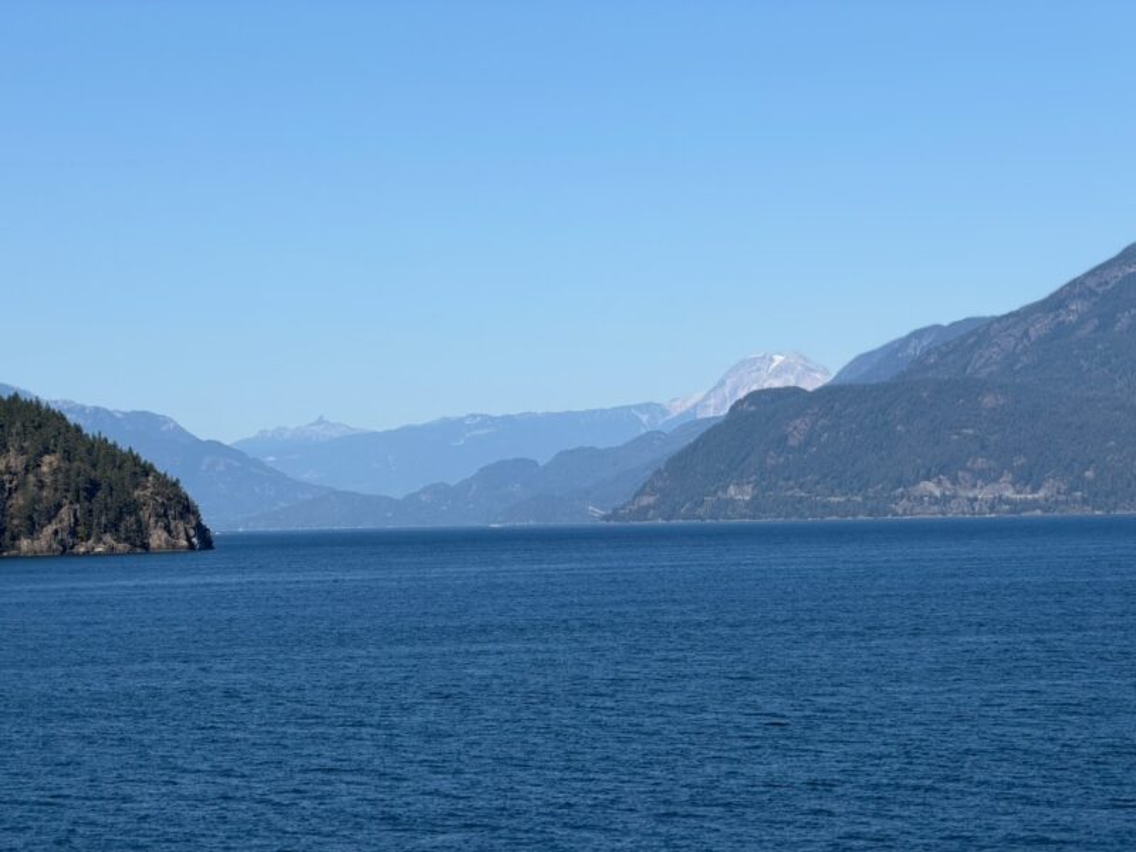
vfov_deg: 14.8
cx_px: 568
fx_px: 3282
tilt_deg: +0.7
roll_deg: +1.2
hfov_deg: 19.6
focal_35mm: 100
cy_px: 426
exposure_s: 1/841
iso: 20
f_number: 2.8
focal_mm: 16.89
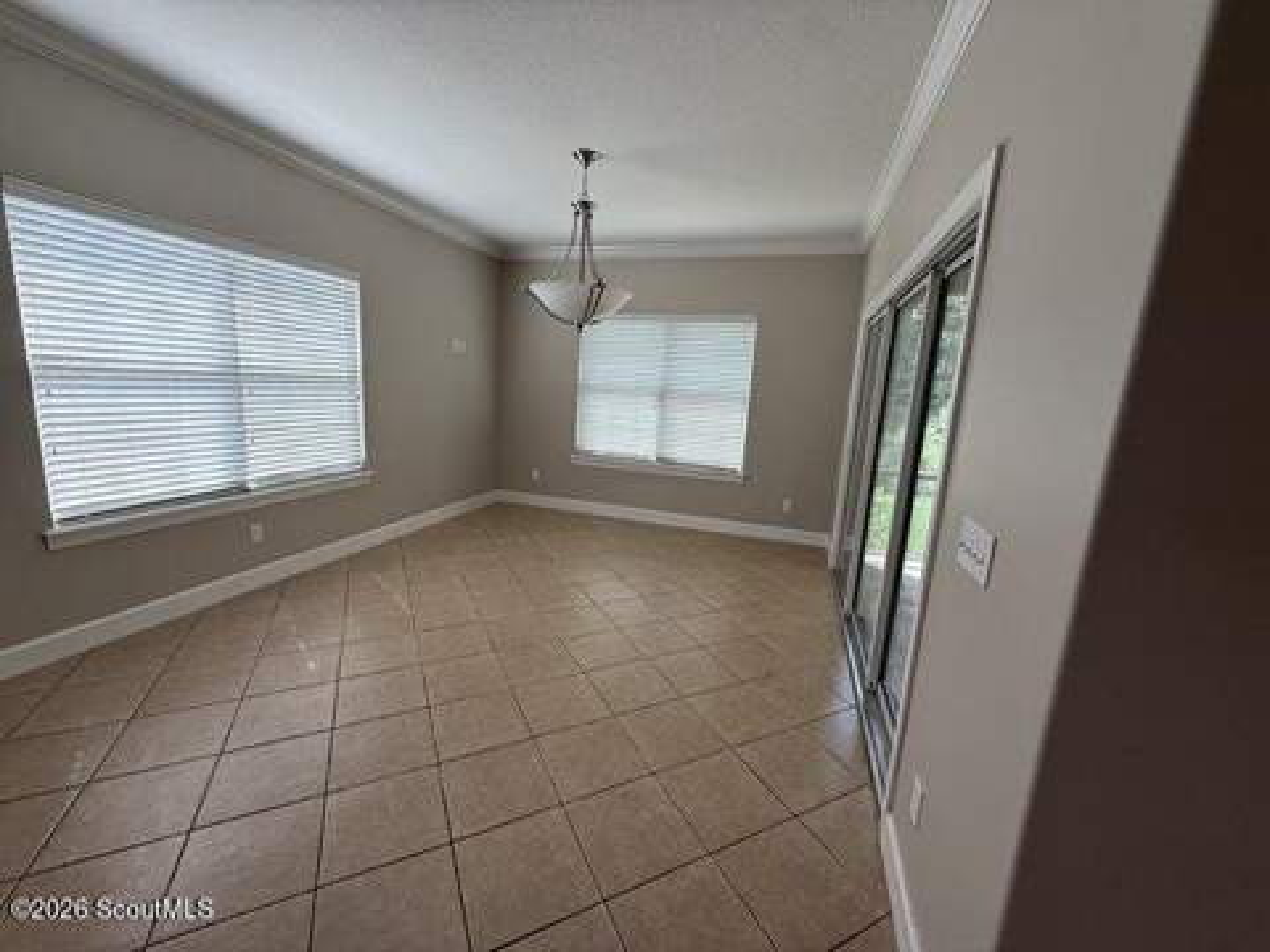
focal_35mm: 14
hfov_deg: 102.1
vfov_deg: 85.7
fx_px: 514
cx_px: 635
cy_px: 476
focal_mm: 2.22
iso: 160
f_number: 2.2
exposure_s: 1/120
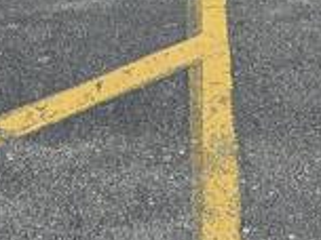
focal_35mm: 97
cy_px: -248
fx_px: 899
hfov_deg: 20.2
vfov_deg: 13.1
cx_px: 207
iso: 25
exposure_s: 1/1824
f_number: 1.8
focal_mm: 5.4
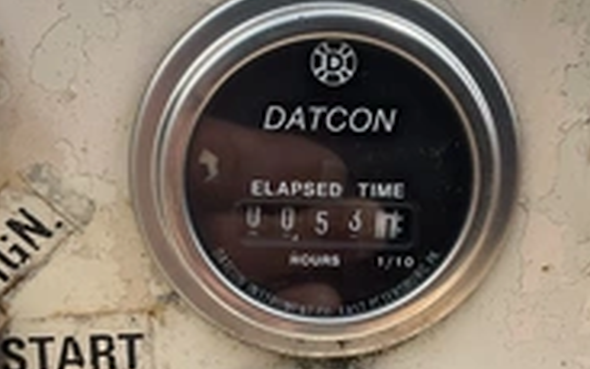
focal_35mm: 67
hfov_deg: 30.6
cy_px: 218
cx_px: 343
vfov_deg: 19.4
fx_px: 1077
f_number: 1.8
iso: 25
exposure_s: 1/1412
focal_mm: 3
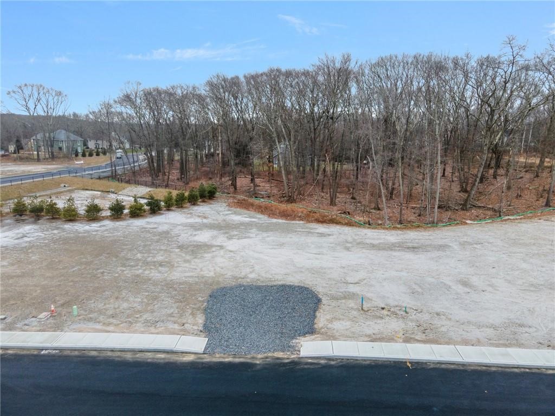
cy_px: 208
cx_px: 278
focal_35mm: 24
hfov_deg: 71.6
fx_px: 385
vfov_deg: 56.8
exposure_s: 1/180
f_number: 2.8
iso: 100
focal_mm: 4.5
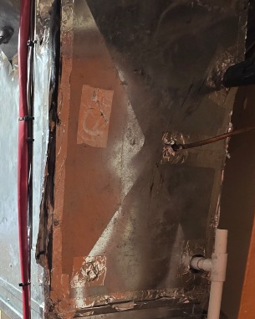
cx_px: 11
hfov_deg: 37.6
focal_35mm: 36
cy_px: 276
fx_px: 339
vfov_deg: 46.3
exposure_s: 1/60
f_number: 1.9
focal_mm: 2.2
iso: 200
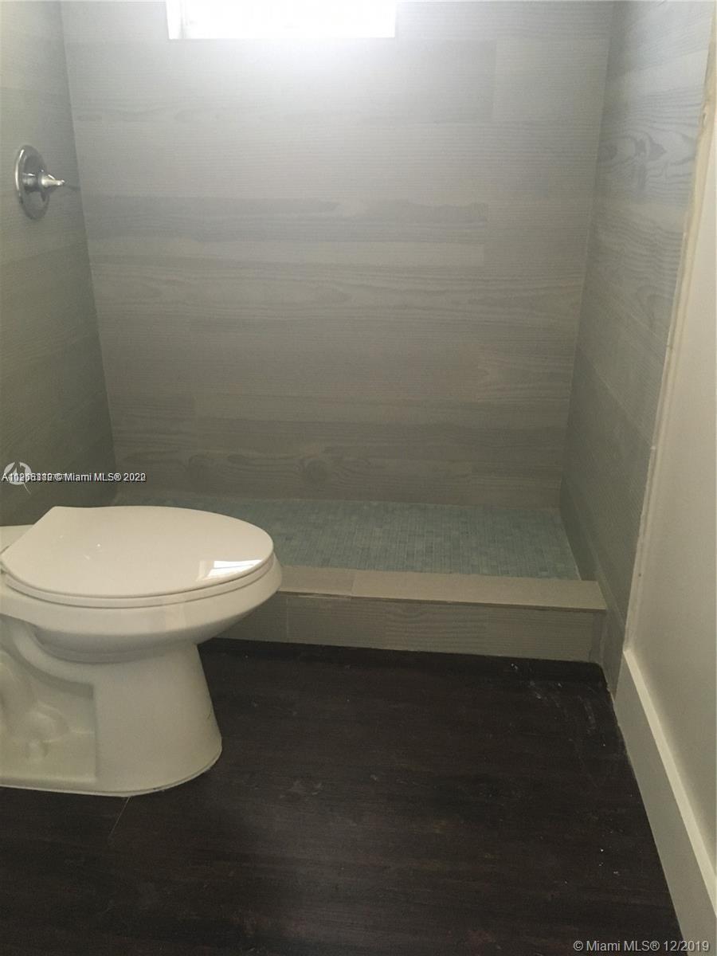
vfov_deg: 61.7
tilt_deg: -23.0
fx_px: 801
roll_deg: +0.3
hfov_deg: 48.2
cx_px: 358
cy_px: 478
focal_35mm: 29
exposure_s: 1/15
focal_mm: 4.15
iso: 200
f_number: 2.2
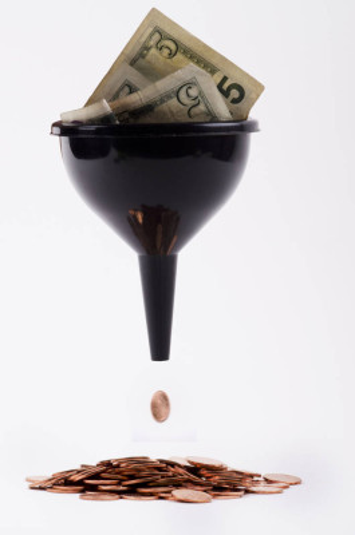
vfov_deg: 13.1
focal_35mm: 158
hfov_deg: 8.7
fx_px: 2340
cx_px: 178
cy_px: 268
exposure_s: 1/10
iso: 100
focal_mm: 105
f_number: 14
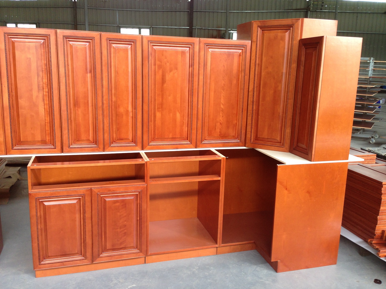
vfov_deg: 42.9
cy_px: 144
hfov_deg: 55.4
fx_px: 368
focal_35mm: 33
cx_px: 193
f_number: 2.4
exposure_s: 1/20
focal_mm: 4.12
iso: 80
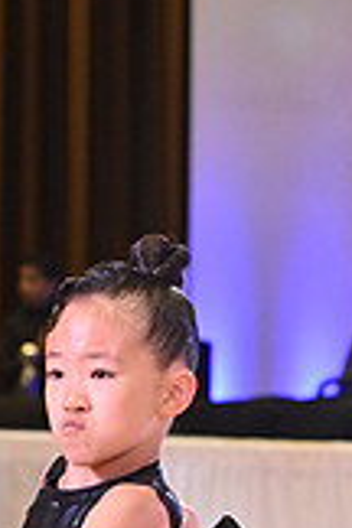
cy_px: 815
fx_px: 5265
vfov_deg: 5.7
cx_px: -80
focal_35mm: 359
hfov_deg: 3.8
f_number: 5.6
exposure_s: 1/400
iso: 4000
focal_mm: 100
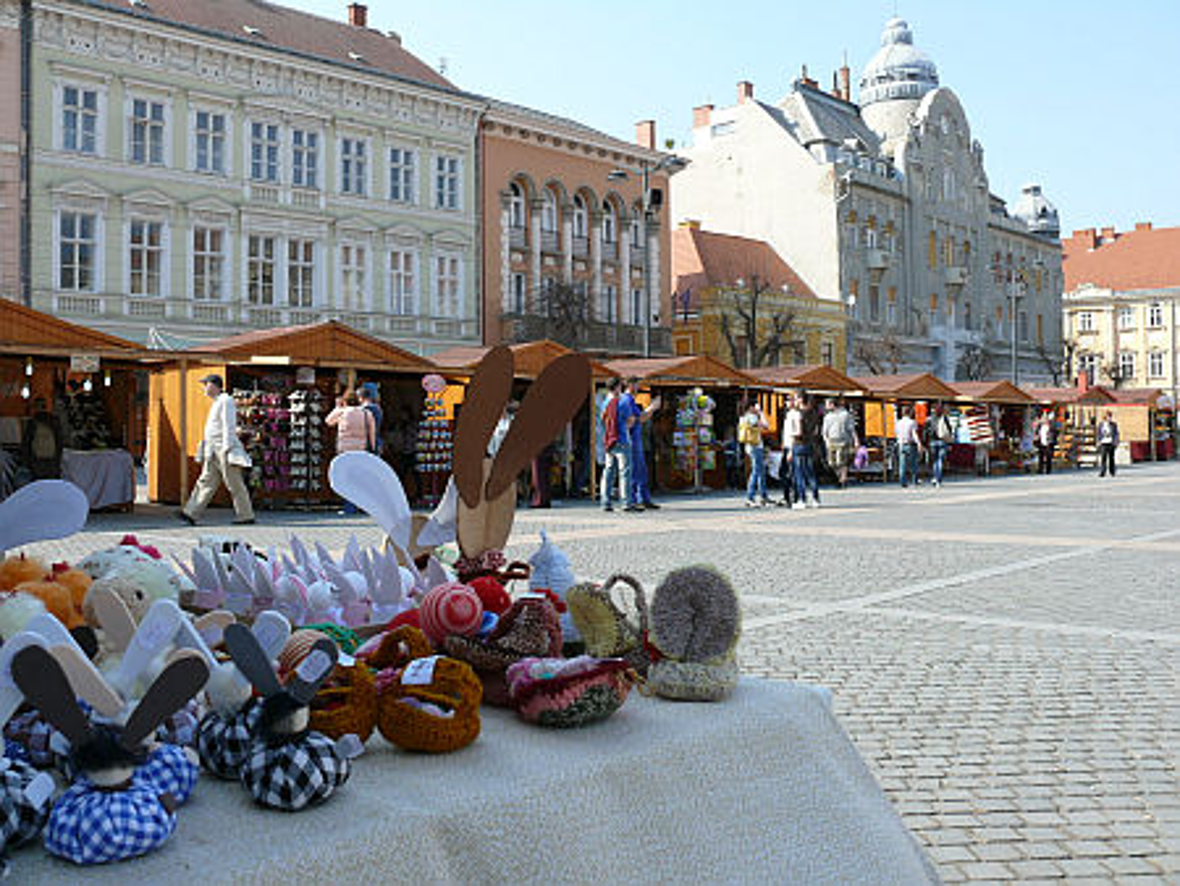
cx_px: 590
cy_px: 443
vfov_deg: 40.7
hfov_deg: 52.6
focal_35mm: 35
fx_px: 1194
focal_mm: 7.4
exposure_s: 1/320
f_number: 5.6
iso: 100
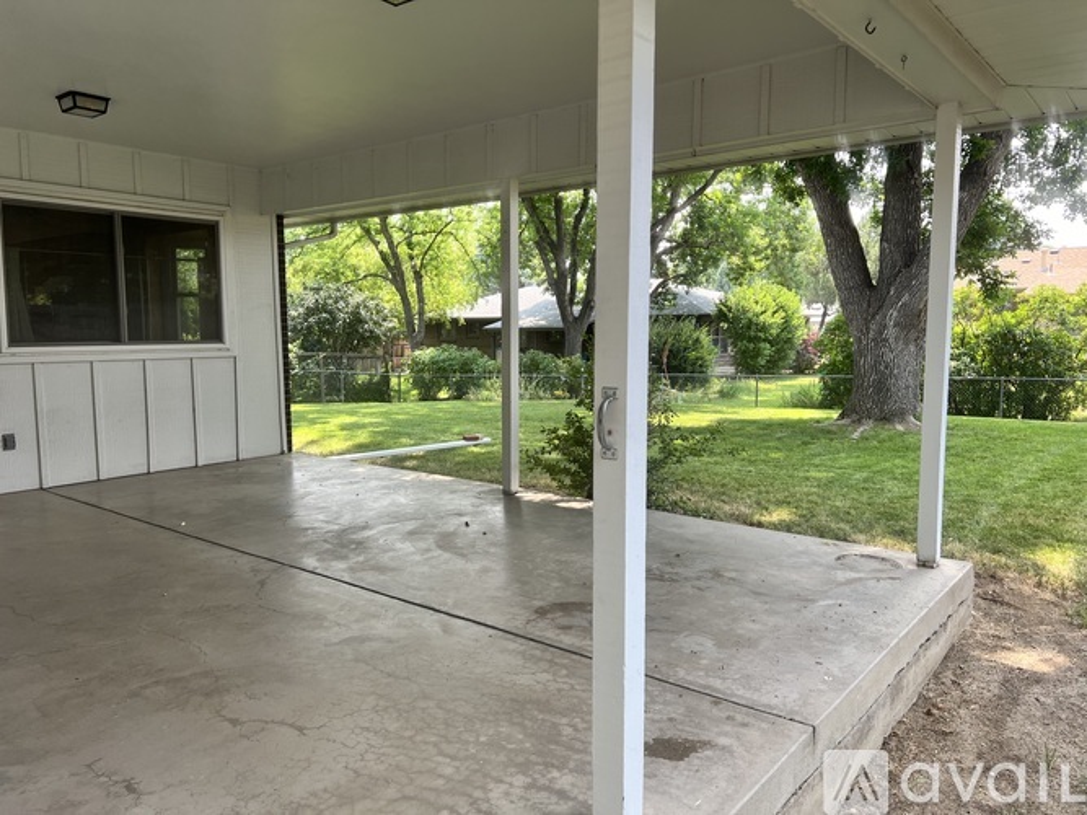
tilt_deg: -3.9
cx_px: 544
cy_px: 408
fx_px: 816
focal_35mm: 26
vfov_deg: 53.0
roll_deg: -0.4
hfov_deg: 67.3
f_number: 1.5
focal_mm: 5.7
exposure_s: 1/377
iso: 50
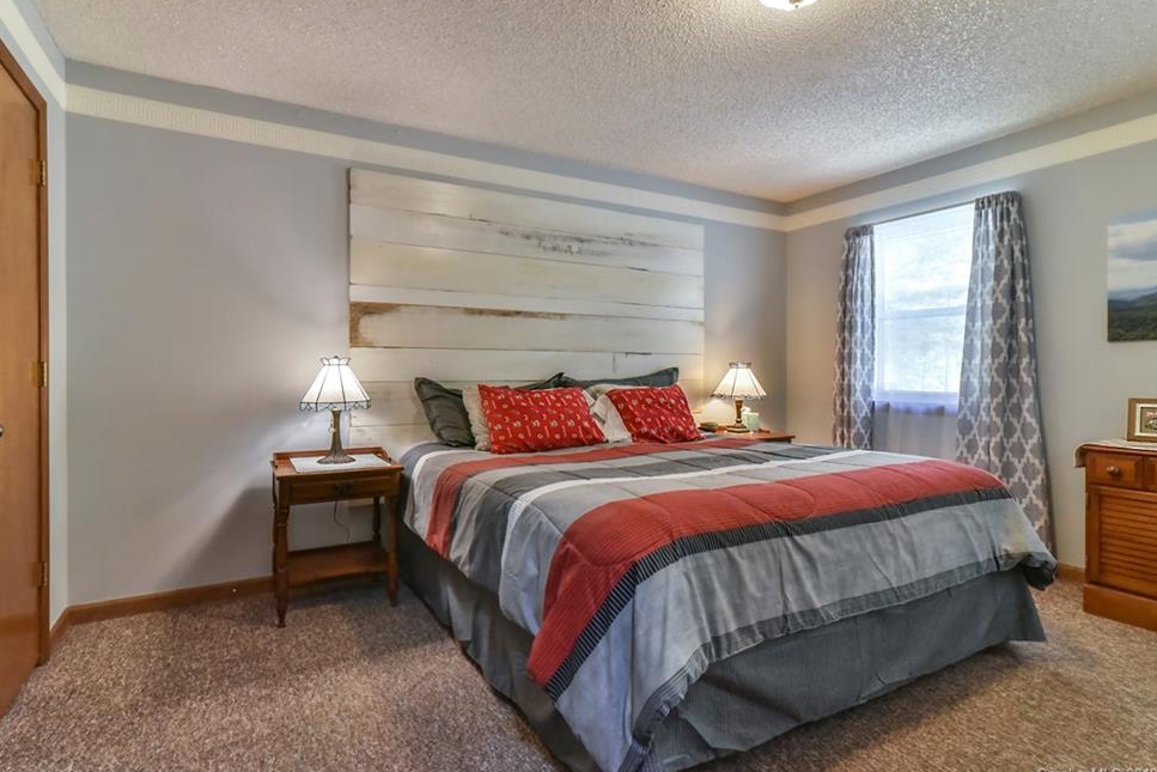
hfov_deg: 89.9
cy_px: 376
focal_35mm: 18
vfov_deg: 67.4
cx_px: 554
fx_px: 579
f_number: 9
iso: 4000
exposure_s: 1/80
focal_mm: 17
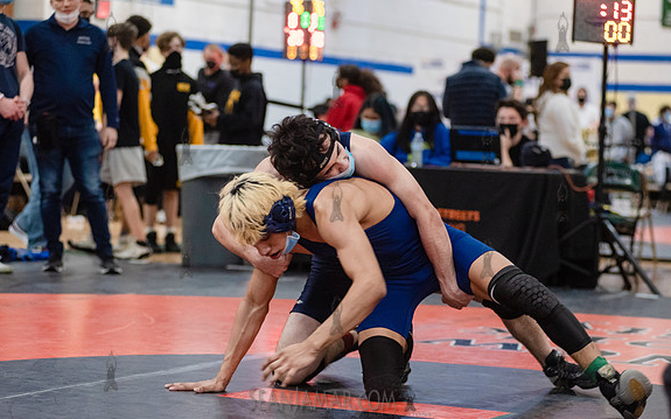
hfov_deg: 19.3
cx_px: 336
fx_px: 1974
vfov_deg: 12.1
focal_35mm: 108
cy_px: 201
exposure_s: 1/400
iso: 4000
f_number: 3.5
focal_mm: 105
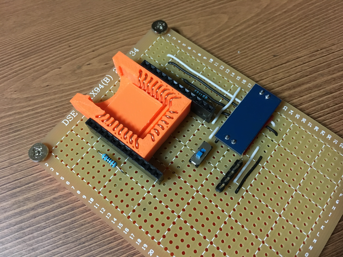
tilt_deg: -68.7
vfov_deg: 48.2
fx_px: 287
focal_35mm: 29
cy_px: 128
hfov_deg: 61.7
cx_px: 172
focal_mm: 4.15
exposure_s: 1/24
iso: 200
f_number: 2.2
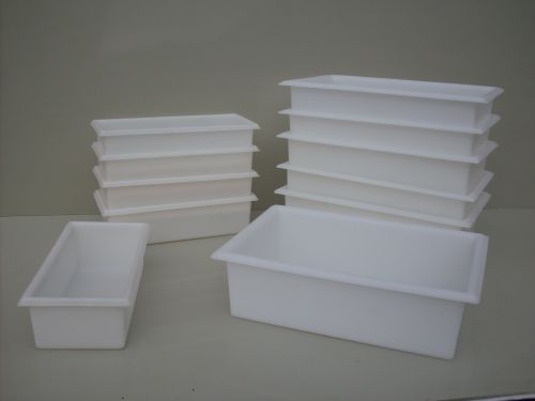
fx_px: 587
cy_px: 200
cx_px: 268
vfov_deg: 37.7
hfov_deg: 49.0
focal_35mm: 38
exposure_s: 1/180
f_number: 8.4
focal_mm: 6.3
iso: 80
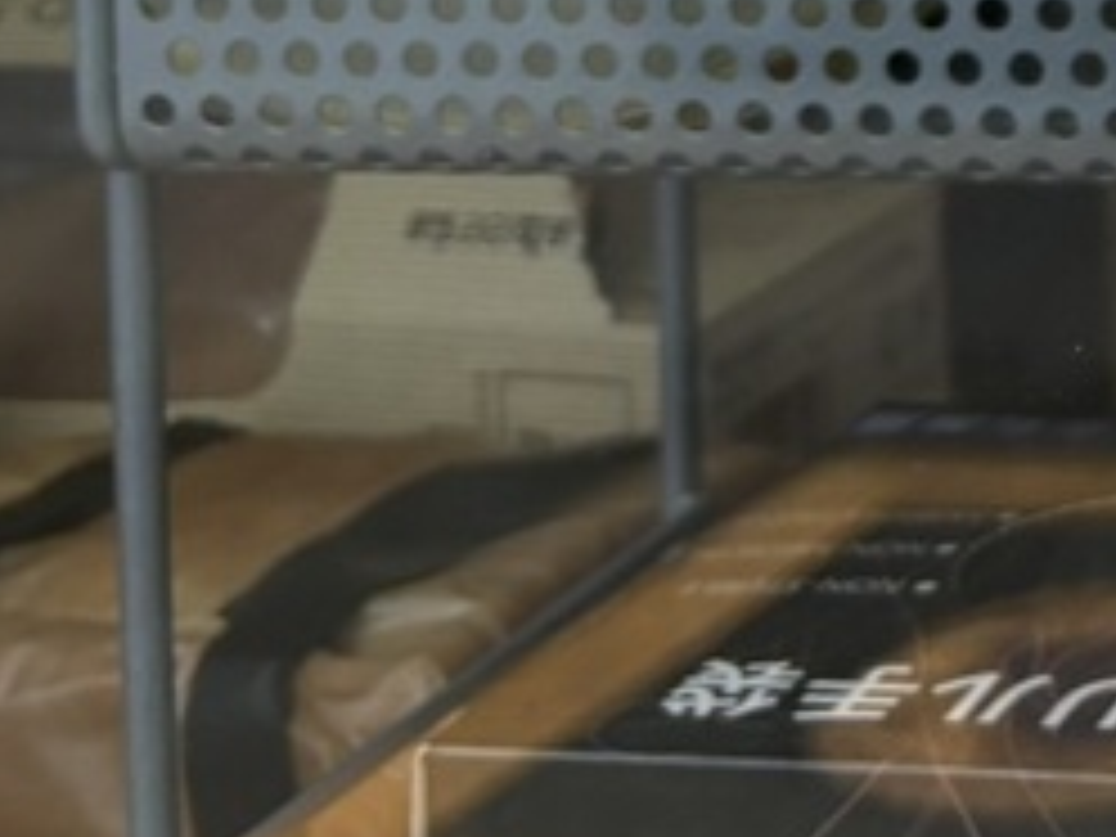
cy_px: -999
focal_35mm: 131
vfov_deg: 10.2
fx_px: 4223
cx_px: 2182
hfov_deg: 13.2
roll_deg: +2.8
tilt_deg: -1.2
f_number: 1.6
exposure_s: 1/2639
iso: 50
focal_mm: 5.96
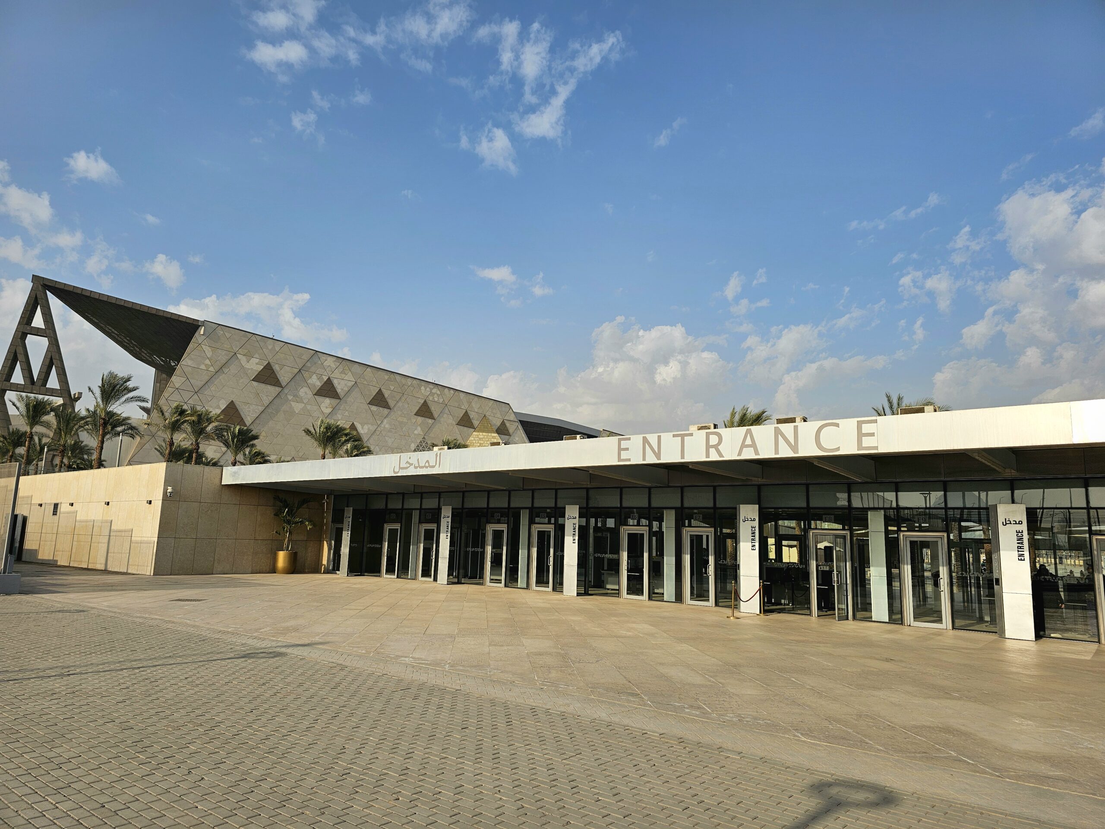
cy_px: 414
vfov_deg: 58.9
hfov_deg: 73.9
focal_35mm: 23
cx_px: 552
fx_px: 734
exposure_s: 1/1111
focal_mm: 6.3
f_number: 1.7
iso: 10
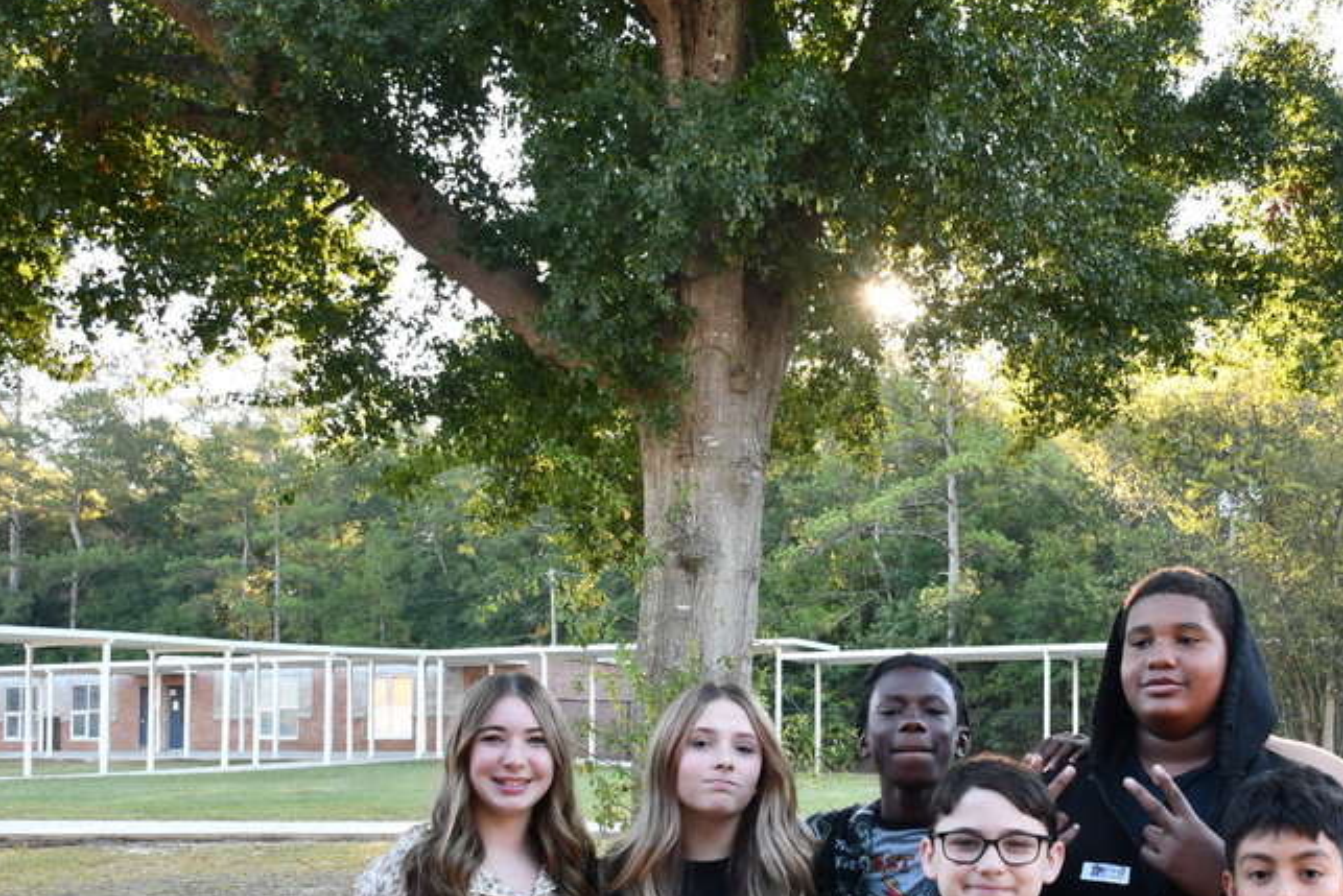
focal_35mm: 43
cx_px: 815
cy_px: 701
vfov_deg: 30.5
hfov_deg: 45.1
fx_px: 1604
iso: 400
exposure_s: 1/250
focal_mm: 18
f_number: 4
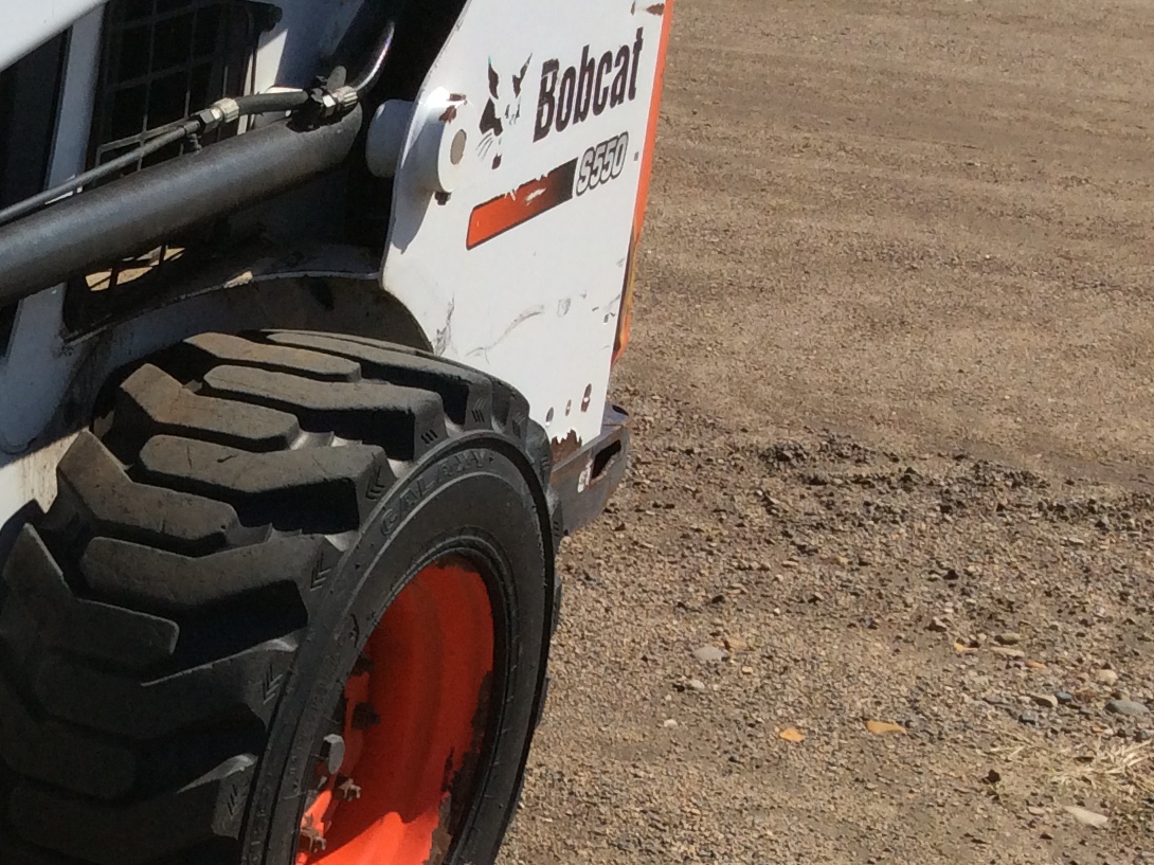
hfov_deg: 23.7
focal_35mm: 76
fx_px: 2533
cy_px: 804
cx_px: -187
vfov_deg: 19.0
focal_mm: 3.3
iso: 32
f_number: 2.4
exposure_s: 1/2045
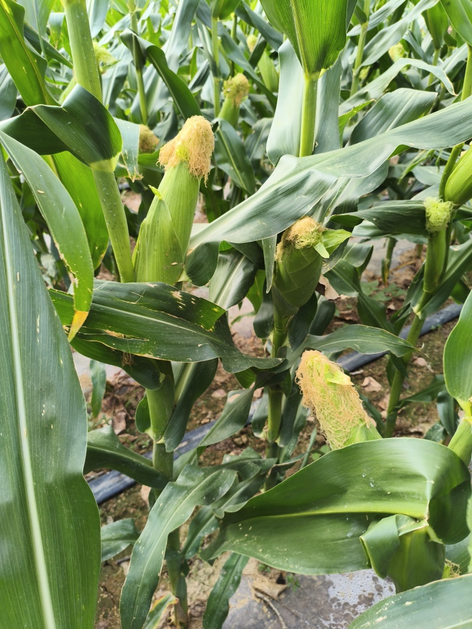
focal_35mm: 26
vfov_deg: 67.3
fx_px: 473
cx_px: 236
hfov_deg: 53.1
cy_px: 314
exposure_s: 1/133
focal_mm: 4.94
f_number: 1.5
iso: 50
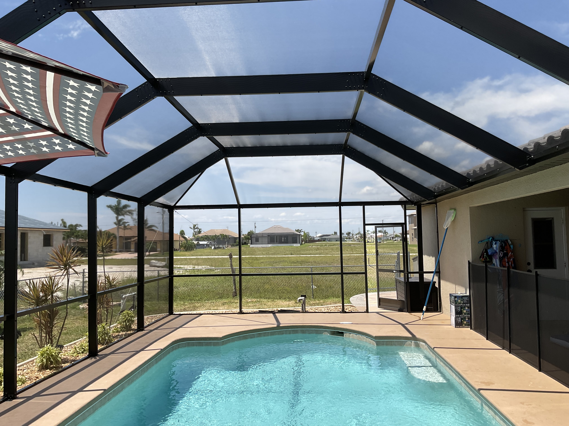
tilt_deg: +3.4
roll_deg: -1.4
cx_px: 284
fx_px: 477
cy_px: 213
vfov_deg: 48.2
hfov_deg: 61.7
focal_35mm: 29
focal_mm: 3
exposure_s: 1/1055
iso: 16
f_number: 1.8
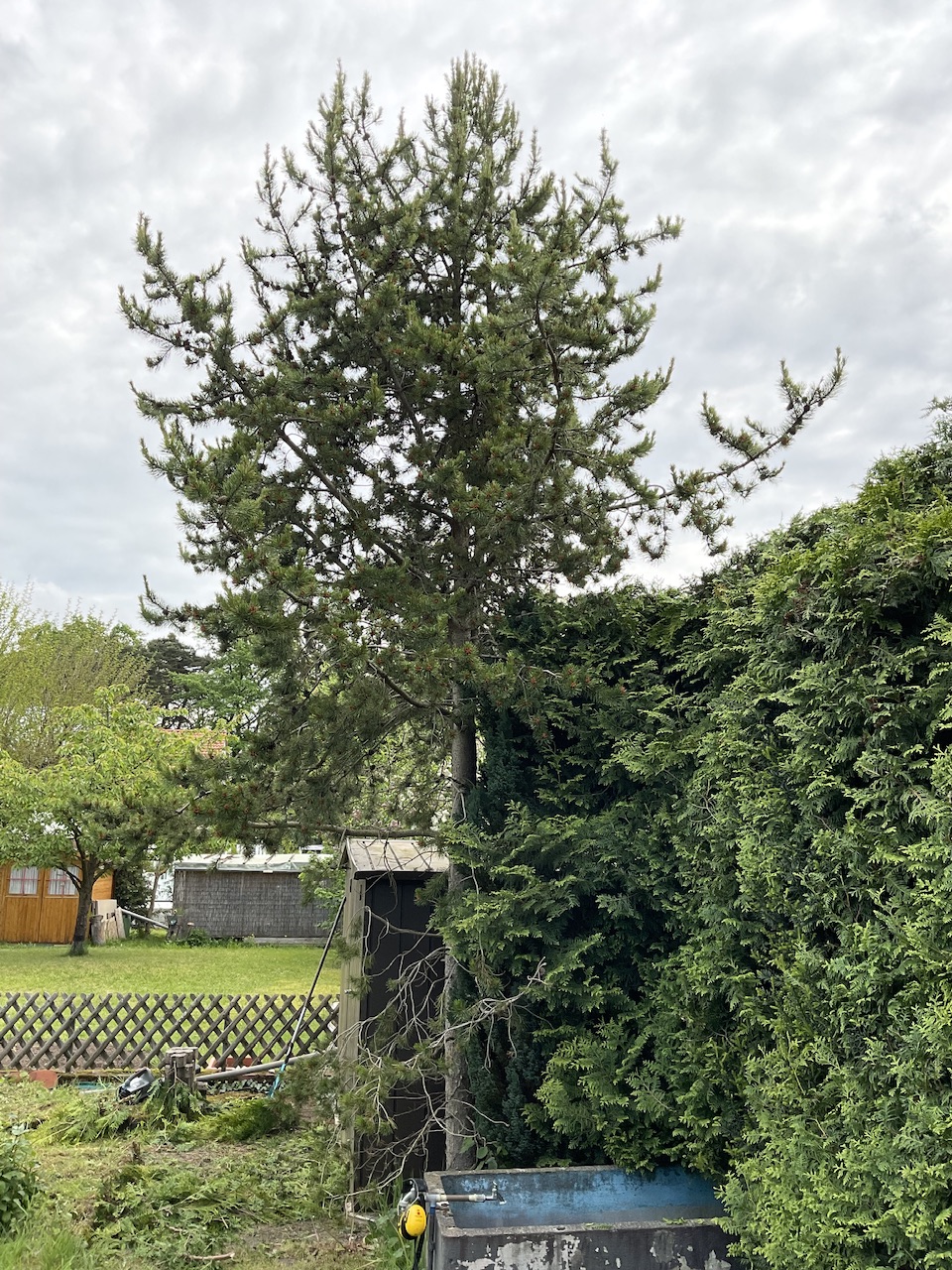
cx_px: 476
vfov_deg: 61.7
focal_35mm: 29
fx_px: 1063
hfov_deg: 48.2
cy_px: 635
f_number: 1.8
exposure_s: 1/929
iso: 25
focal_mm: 3
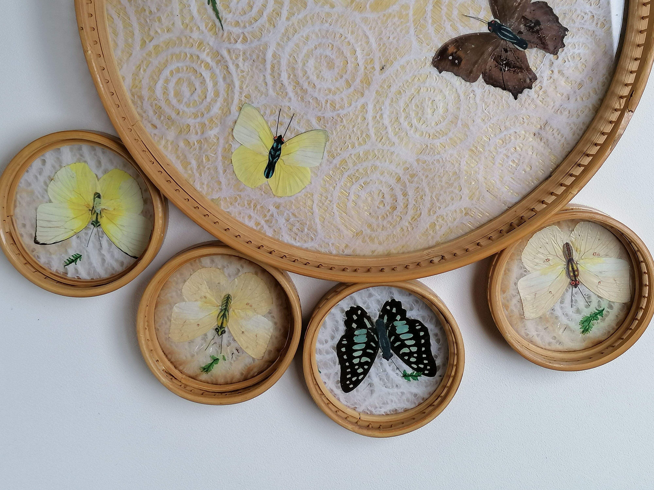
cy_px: 245
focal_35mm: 54
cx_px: 327
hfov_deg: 35.5
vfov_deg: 27.0
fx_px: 1020
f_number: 1.8
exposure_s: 1/50
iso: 50
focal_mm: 4.75
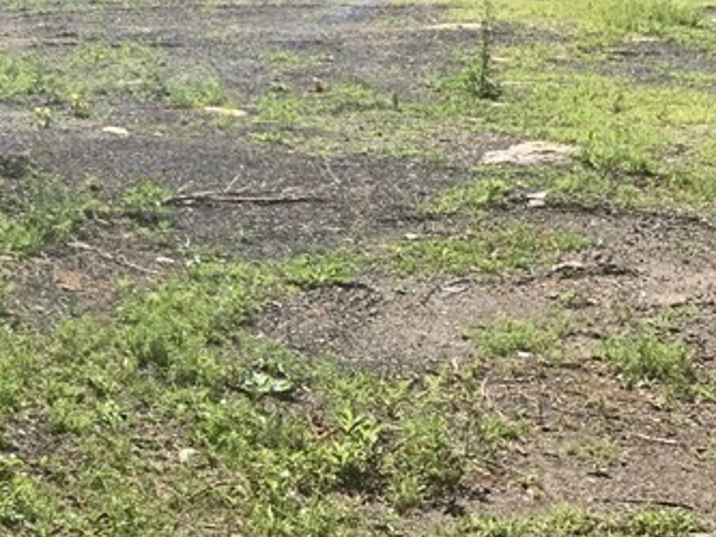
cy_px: -45
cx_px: -221
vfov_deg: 17.8
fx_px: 1655
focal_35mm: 80
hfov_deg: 21.9
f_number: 1.8
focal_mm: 4.25
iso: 25
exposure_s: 1/1634
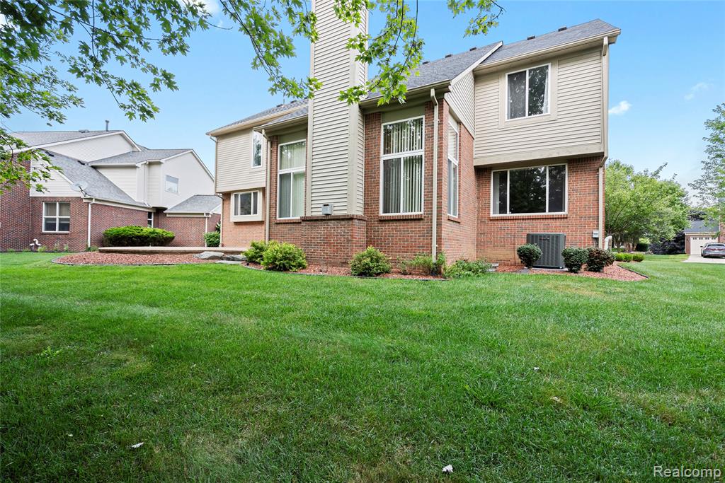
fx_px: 322
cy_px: 242
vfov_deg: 73.8
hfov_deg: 96.7
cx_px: 362
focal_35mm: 16
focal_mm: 16
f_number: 4
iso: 100
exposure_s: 1/10
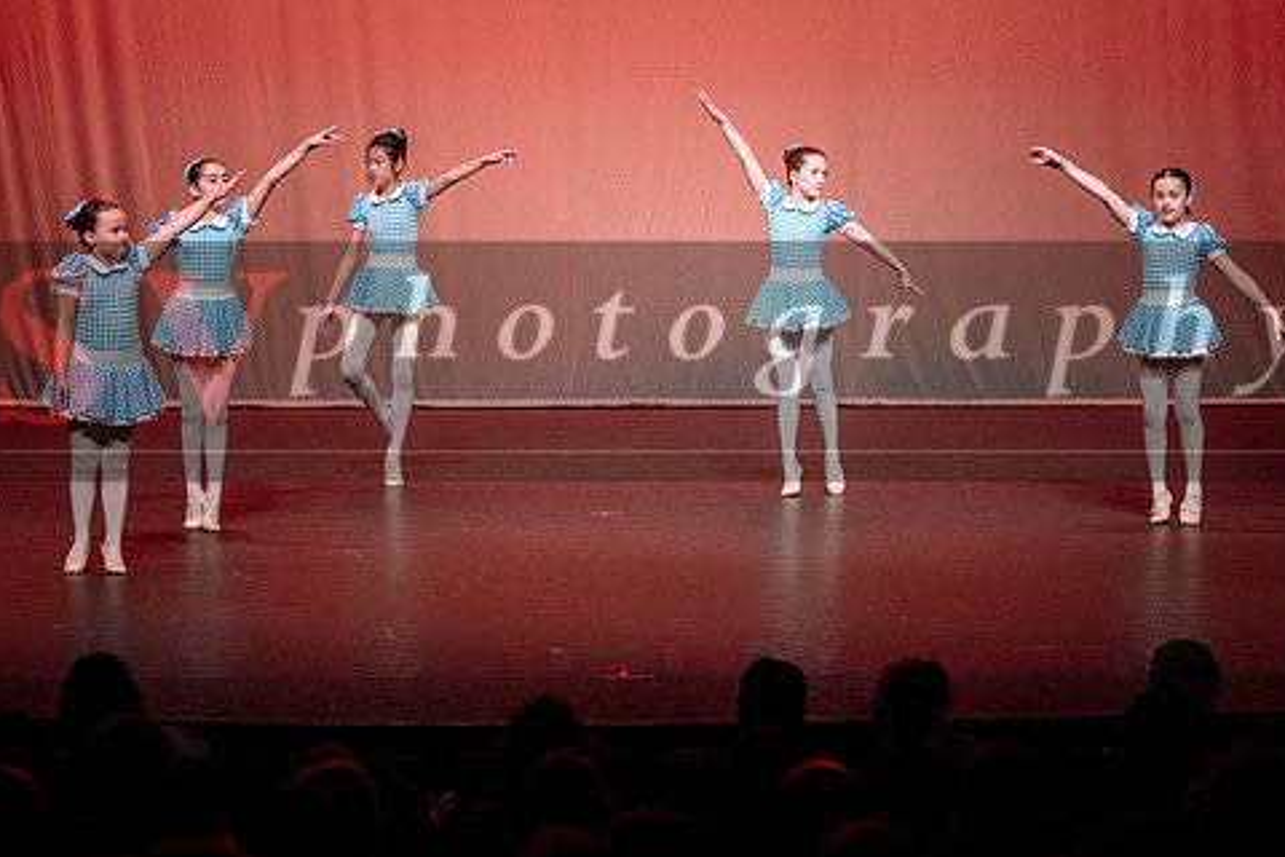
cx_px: 662
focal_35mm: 123
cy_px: 274
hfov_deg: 16.7
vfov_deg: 11.1
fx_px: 4390
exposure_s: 1/500
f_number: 2.8
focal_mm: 86
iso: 1250
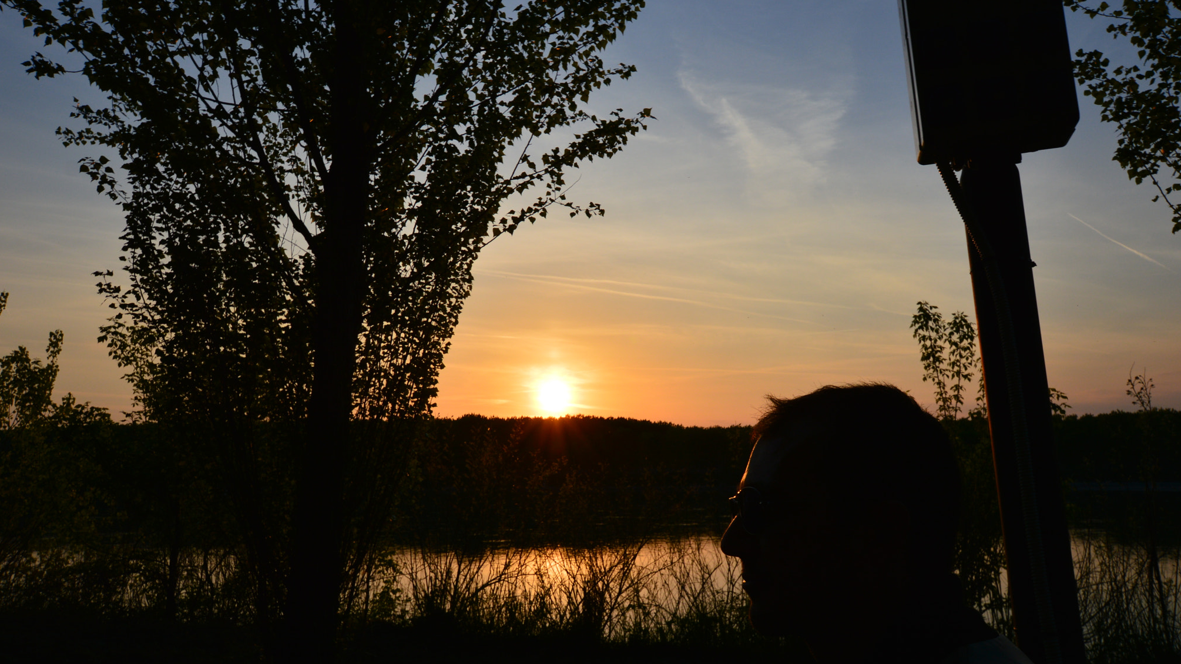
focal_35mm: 32
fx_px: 1002
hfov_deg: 61.0
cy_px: 371
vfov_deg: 36.6
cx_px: 596
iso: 125
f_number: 11
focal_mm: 20
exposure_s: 1/500
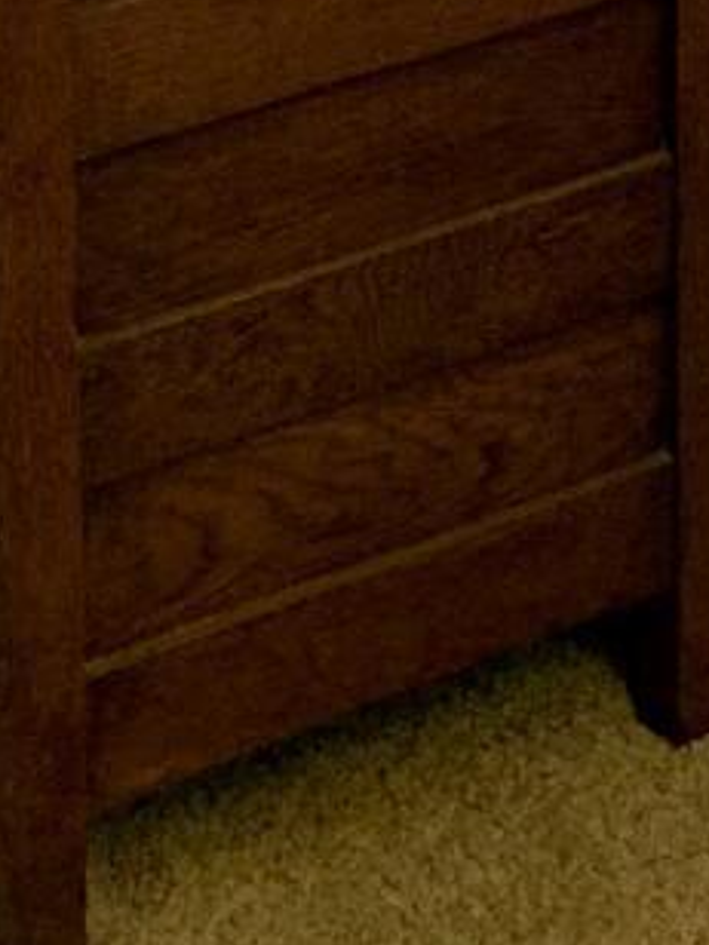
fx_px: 4615
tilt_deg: -7.0
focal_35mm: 169
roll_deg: +0.1
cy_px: -1595
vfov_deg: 9.8
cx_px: 669
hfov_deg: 8.7
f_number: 1.8
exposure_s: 1/60
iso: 64
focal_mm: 4.25
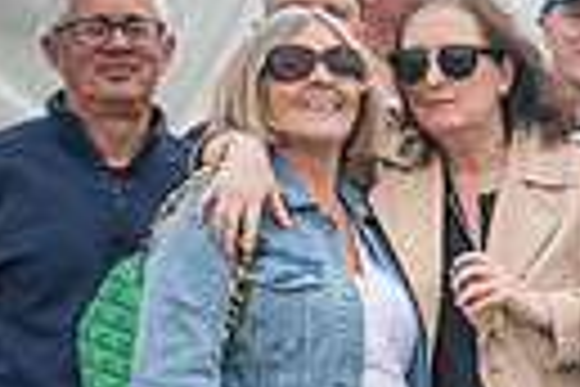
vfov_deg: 7.6
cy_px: 524
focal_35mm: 178
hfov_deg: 10.7
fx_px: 2868
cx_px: 1098
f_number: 6.3
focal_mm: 24
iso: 50
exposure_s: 1/60
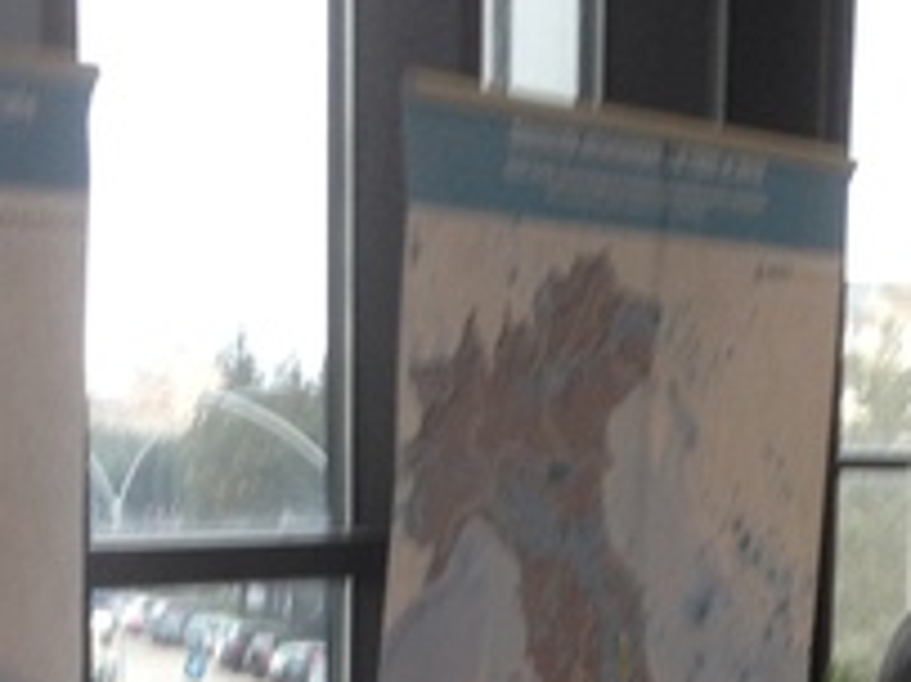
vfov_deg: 10.2
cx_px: 592
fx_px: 3630
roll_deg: -1.8
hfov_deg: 14.3
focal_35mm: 138
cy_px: 1162
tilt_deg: -16.1
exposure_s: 1/20
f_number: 2.4
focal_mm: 4.28
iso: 50
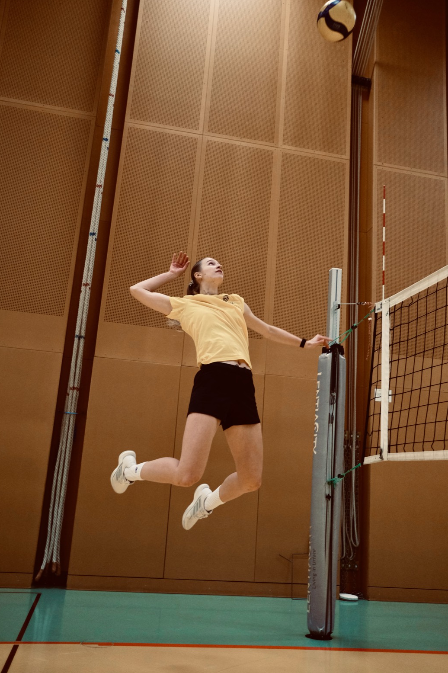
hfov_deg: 36.8
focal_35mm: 36
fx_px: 673
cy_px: 334
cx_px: 220
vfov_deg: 53.2
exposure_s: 1/640
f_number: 2
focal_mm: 23
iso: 2000
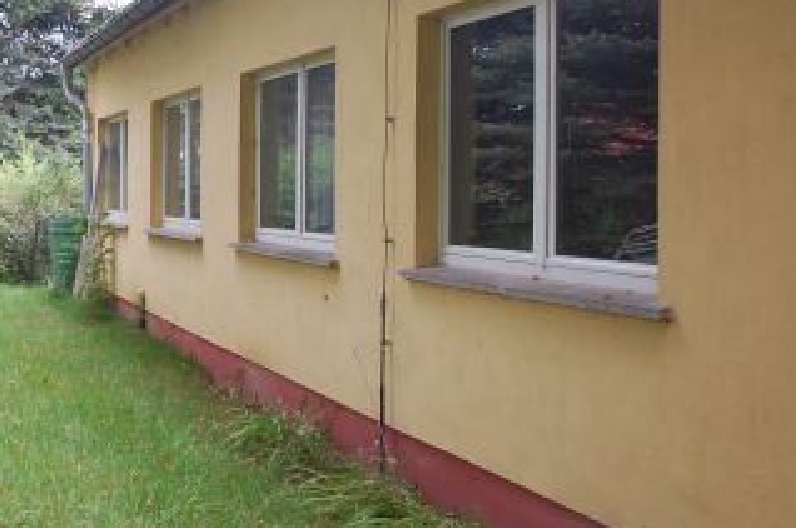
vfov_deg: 26.3
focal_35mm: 51
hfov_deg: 37.7
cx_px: 175
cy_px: 181
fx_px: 1126
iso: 400
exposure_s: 1/80
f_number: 4.5
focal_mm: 18
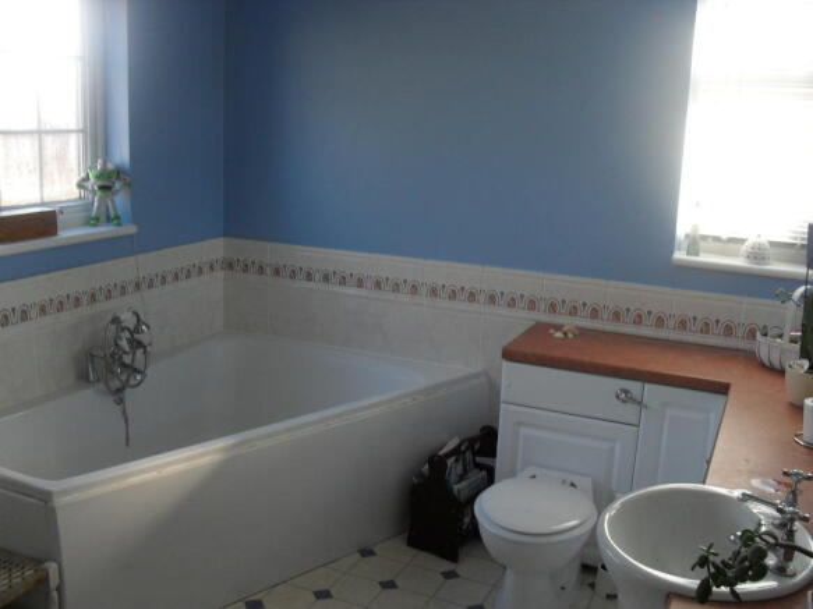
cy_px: 304
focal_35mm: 35
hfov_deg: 52.6
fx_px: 822
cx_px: 406
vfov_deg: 40.7
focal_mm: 6.3
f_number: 3.2
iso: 100
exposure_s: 1/45
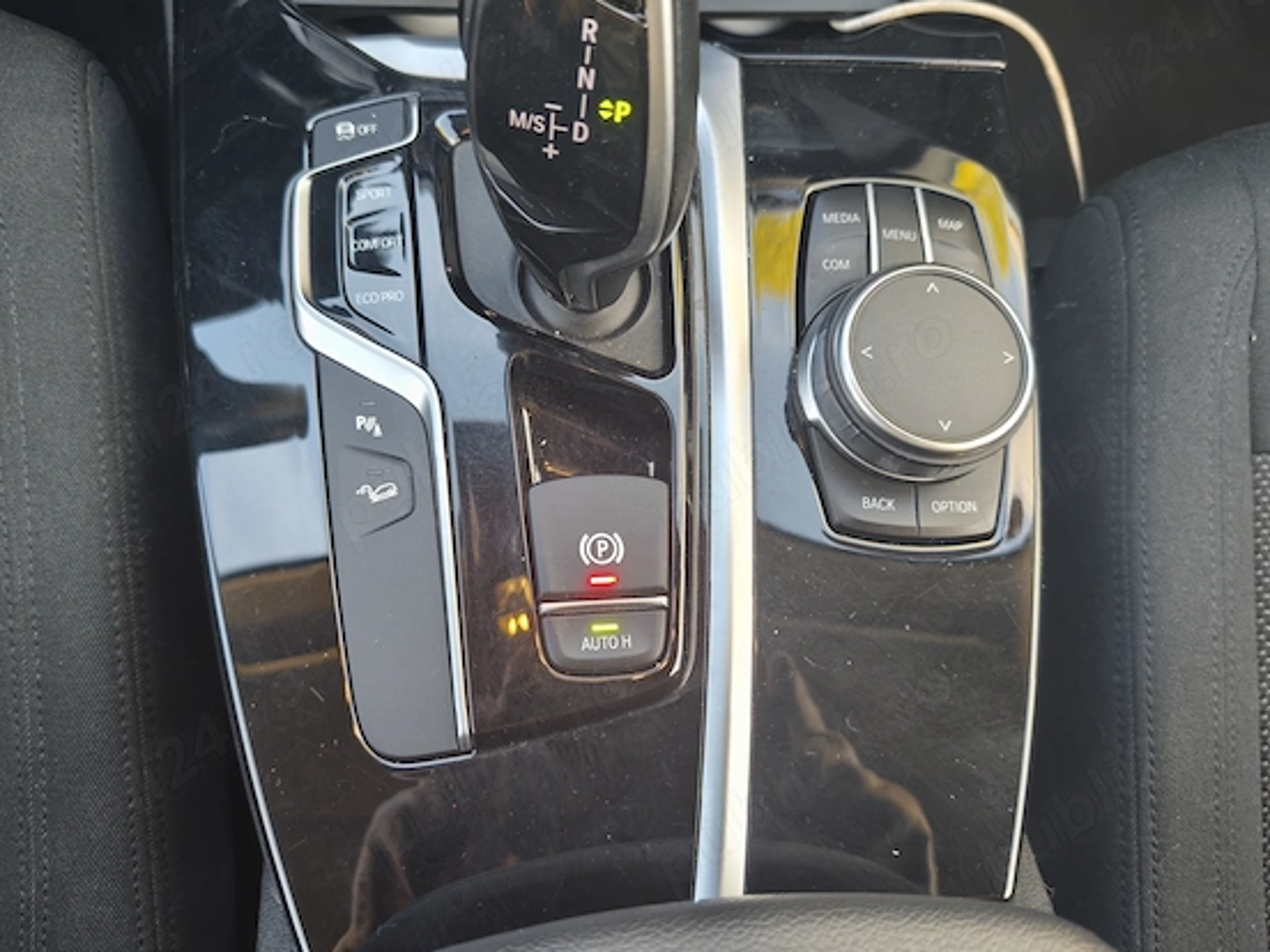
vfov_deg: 54.9
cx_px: 642
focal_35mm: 25
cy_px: 451
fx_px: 917
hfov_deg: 69.4
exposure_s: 1/33.3
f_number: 1.65
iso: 1000
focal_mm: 6.18
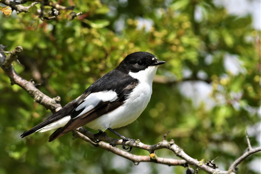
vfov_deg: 2.2
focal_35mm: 630
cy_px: 87
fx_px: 4567
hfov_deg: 3.3
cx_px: 130
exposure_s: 1/800
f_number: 7.1
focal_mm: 420
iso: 200
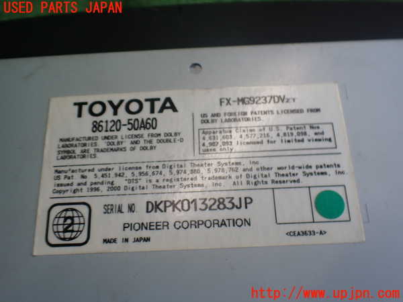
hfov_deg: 60.0
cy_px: 151
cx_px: 202
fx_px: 349
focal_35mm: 30
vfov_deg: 46.8
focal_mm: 5.4
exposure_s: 1/125
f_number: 2.3
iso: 125
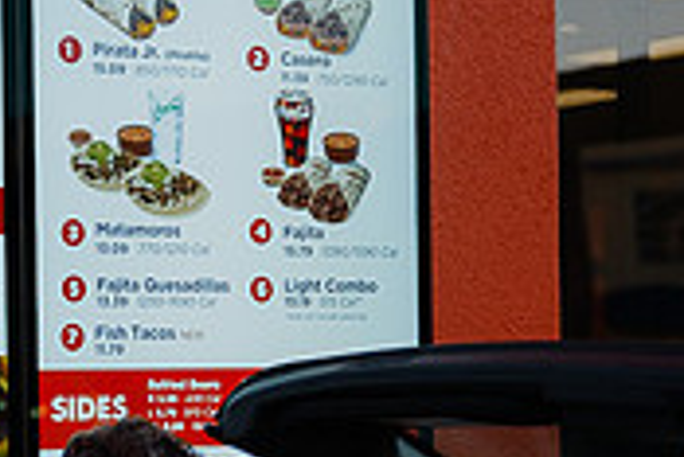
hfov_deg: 14.3
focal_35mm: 139
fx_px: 2643
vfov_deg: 9.9
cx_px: -145
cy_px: 373
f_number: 2.8
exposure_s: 1/250
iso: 80
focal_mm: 42
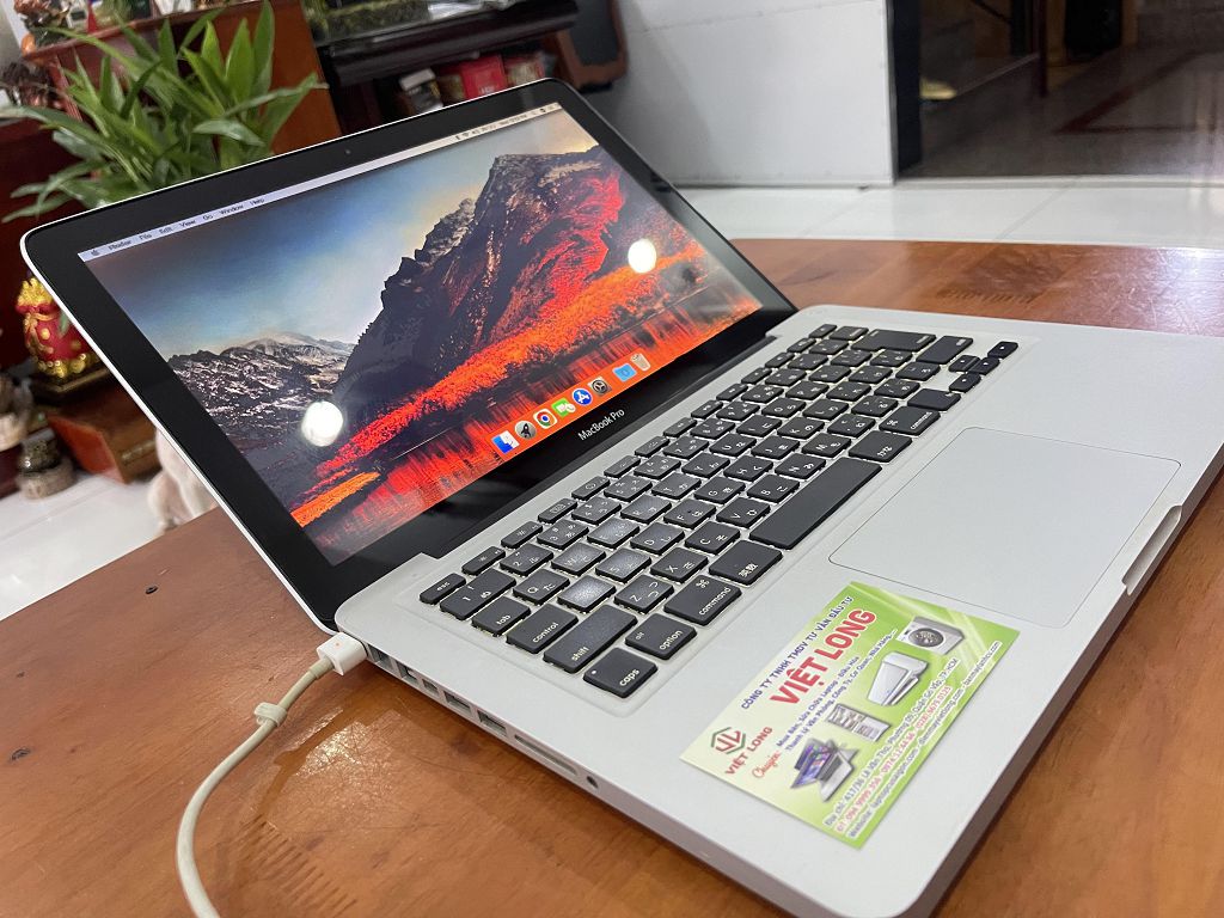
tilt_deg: -26.8
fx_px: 919
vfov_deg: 53.1
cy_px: 459
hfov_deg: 67.3
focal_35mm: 26
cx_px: 612
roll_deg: +10.8
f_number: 1.6
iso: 400
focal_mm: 5.1
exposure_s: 1/50
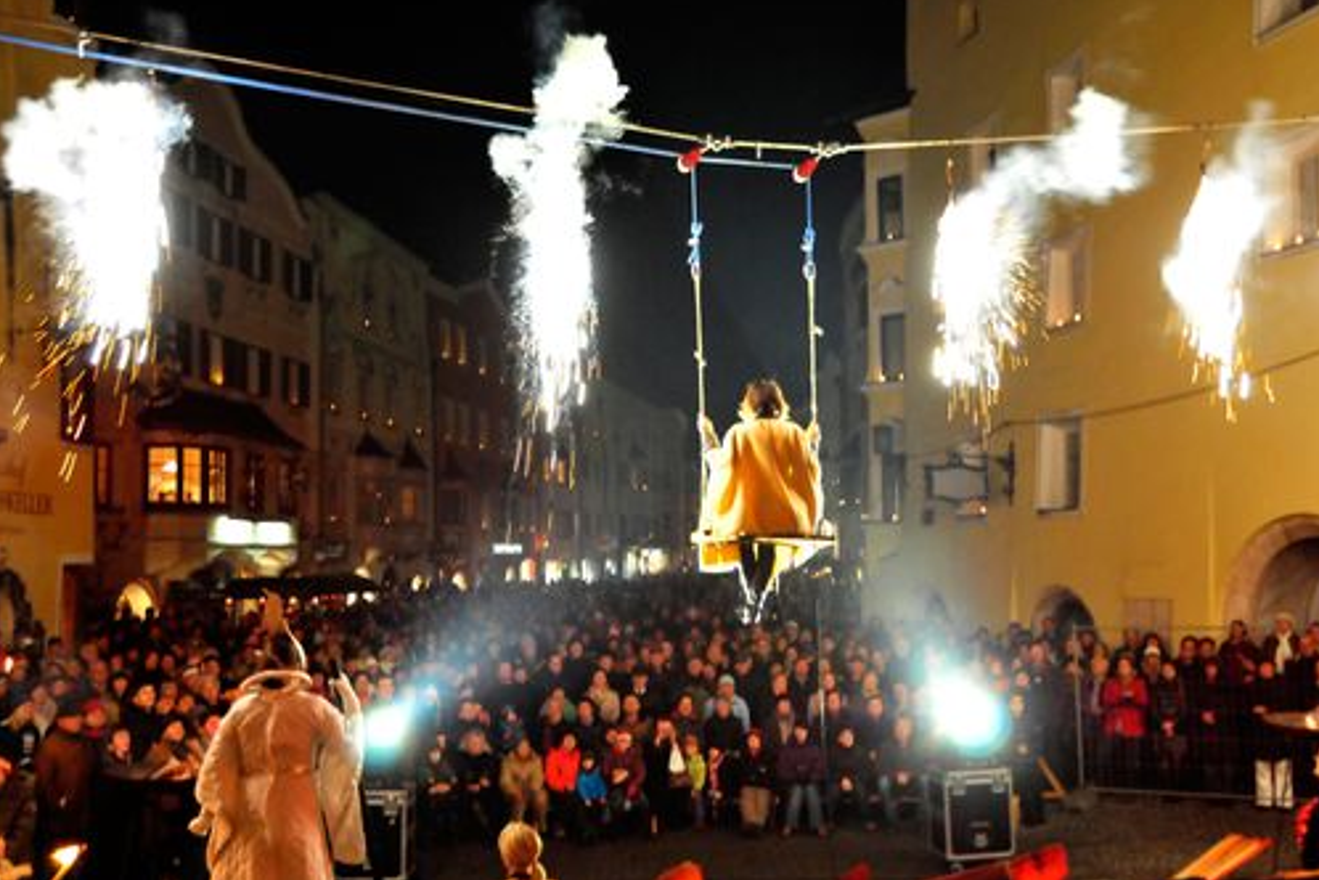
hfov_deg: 51.9
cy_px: 435
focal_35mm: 37
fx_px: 1356
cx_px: 649
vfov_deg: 35.9
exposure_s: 1/20
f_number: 3.8
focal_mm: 24
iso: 3200
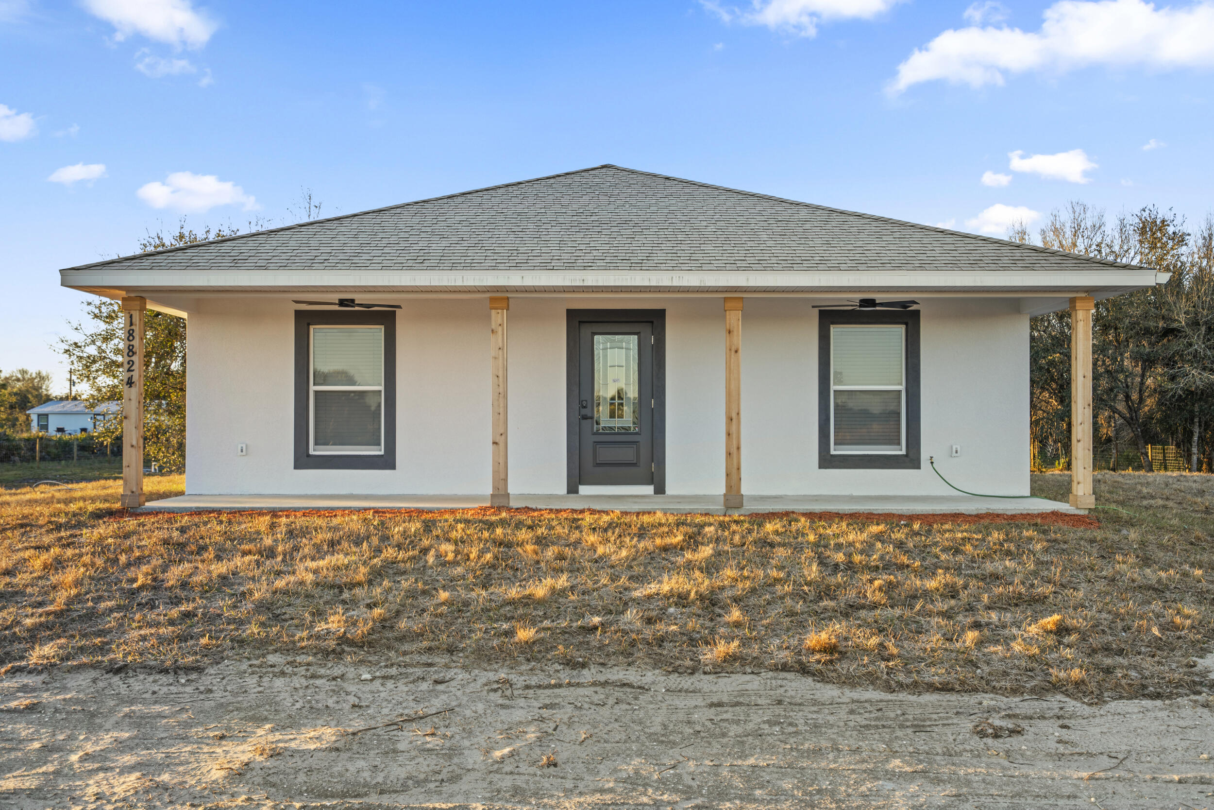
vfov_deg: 37.9
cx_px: 607
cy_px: 405
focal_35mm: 35
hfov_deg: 54.4
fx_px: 1180
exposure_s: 1/60
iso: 100
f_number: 4
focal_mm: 35
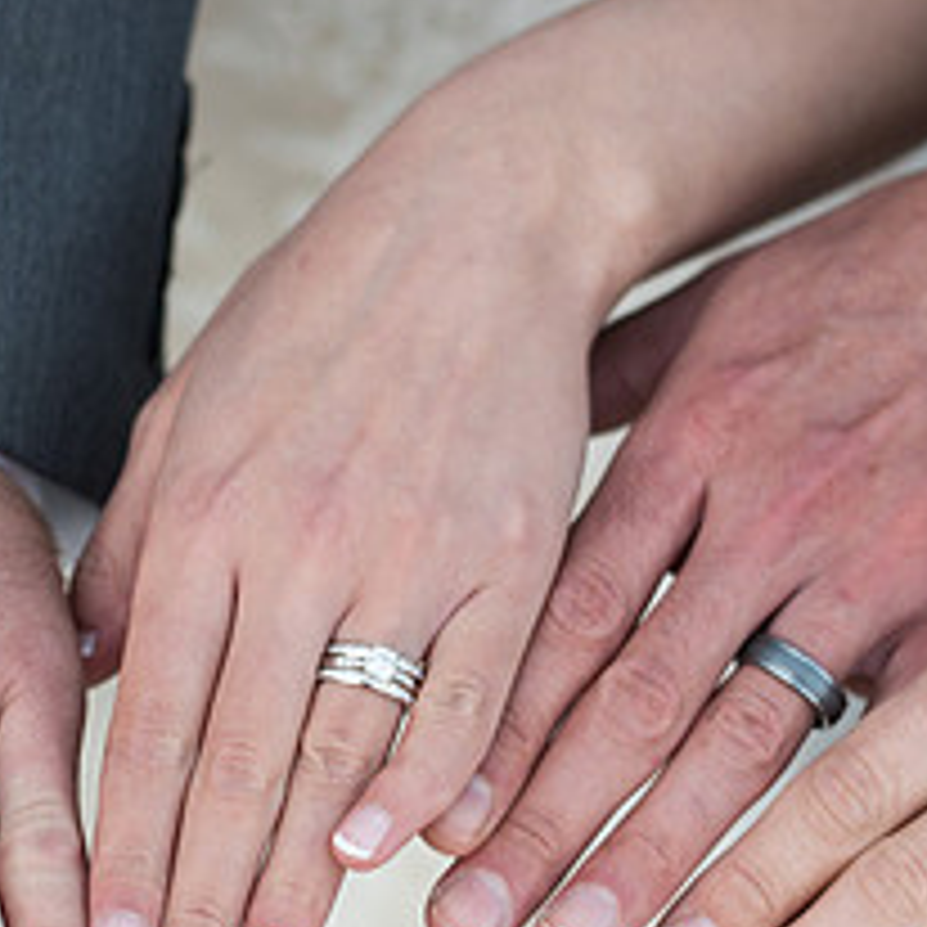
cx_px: 122
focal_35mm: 139
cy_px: 853
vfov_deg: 12.5
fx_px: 4211
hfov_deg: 12.5
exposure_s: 1/200
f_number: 3.2
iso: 180
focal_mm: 58
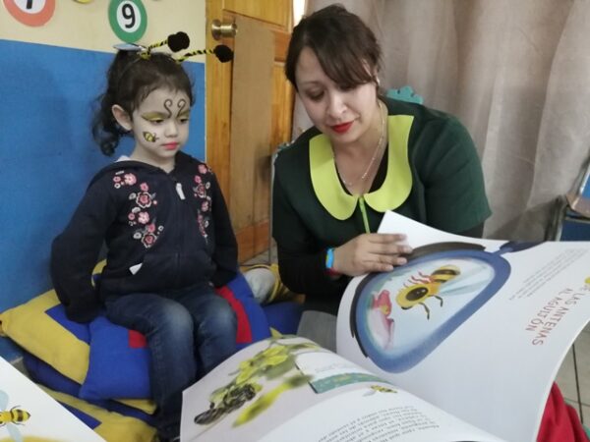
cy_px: 221
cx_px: 295
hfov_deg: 65.3
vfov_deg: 51.4
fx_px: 460
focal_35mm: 27
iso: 1000
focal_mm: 3.62
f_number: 1.8
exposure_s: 1/50
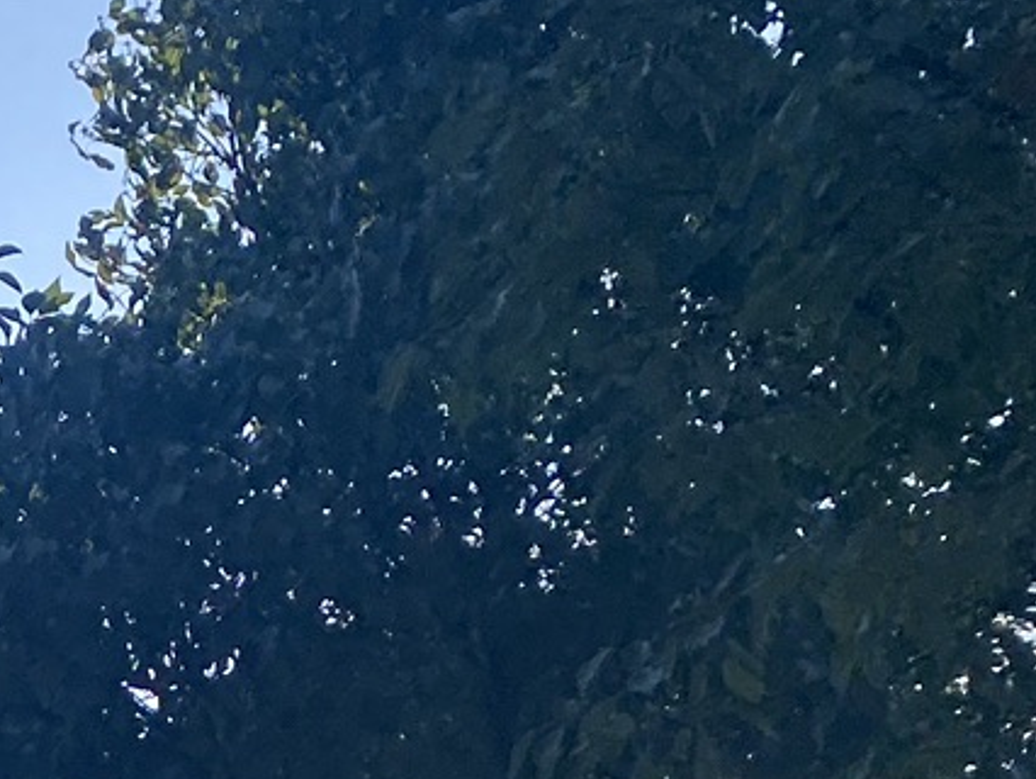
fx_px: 3653
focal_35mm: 122
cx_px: -730
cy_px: 1351
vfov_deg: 11.4
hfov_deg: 14.5
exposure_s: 1/2890
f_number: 1.8
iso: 32
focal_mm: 4.25
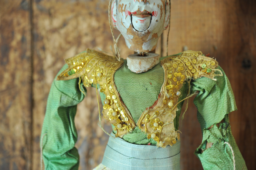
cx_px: 128
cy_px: 85
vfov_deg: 11.4
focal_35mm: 120
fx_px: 853
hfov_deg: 17.1
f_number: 4.5
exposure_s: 1/2.5
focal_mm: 120
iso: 200
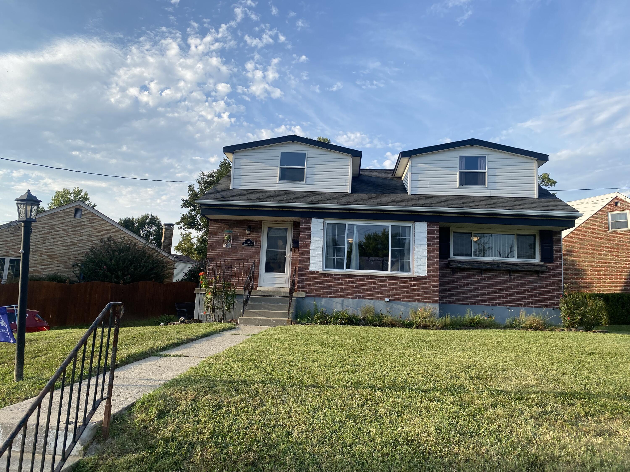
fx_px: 473
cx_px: 315
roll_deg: -2.9
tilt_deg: +7.5
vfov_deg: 53.1
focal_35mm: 26
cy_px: 236
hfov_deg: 67.3
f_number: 1.8
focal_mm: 4.25
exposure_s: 1/1543
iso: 32
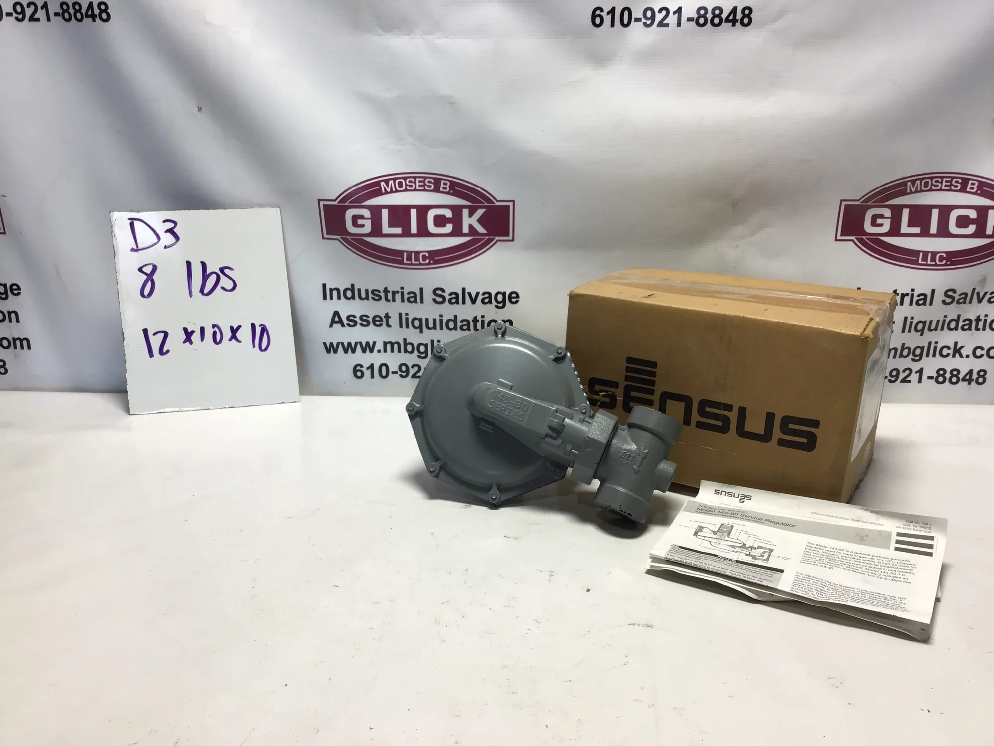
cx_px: 497
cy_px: 373
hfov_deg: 58.4
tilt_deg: -18.7
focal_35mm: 31
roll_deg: +0.4
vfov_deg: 45.4
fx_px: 890
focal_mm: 3.3
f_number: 2.4
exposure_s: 1/120
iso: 25
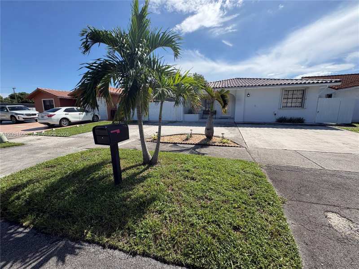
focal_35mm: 14
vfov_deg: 85.7
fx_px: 145
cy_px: 134
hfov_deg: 102.1
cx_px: 180
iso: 50
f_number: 2.2
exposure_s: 1/1567
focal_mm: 2.22
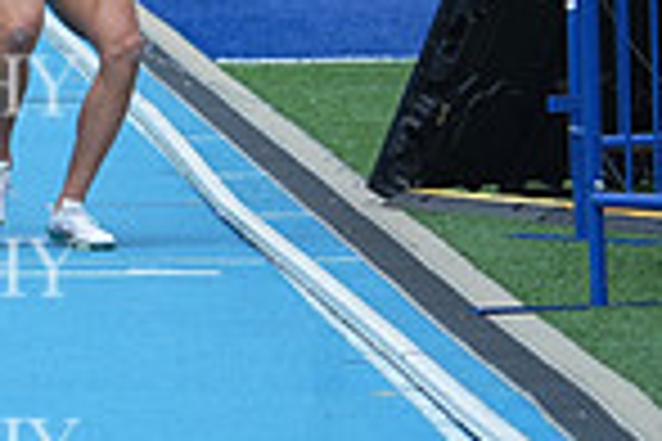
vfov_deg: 1.7
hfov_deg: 2.6
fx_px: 14489
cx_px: -572
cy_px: -187
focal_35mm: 788
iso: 400
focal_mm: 200
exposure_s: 1/1250
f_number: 5.6
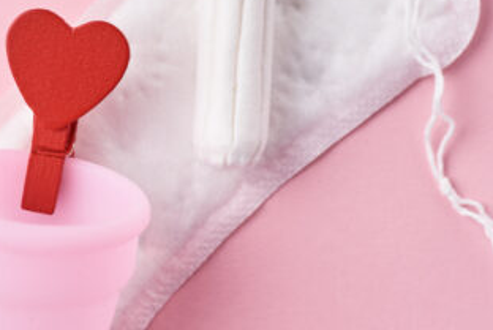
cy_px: 154
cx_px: 77
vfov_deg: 11.2
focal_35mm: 123
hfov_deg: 16.5
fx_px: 1687
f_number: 8
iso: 100
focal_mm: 50
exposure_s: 1/160
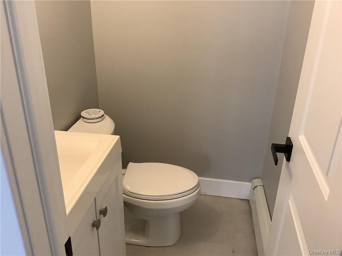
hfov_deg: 58.4
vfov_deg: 45.4
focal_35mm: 31
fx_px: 306
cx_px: 171
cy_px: 128
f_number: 2.4
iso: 250
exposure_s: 1/60
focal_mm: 3.3
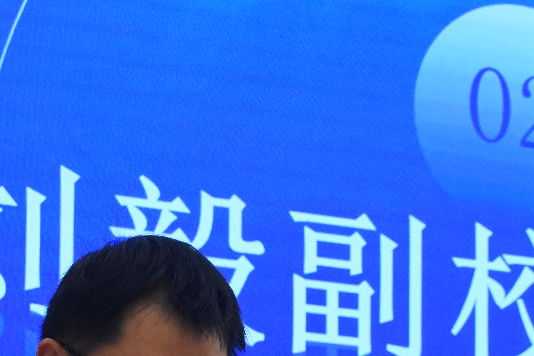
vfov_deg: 6.4
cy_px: 408
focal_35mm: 213
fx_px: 3159
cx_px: 331
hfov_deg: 9.7
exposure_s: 1/200
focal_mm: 48
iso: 3200
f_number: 6.3
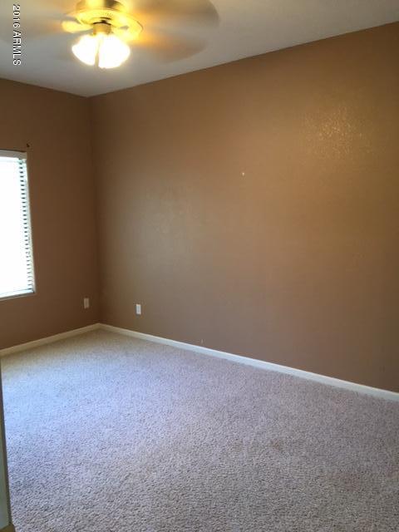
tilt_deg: -6.5
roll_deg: +0.5
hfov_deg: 48.2
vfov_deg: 61.7
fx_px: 446
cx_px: 200
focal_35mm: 29
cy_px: 266
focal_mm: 4.15
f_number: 2.2
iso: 160
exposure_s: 1/30
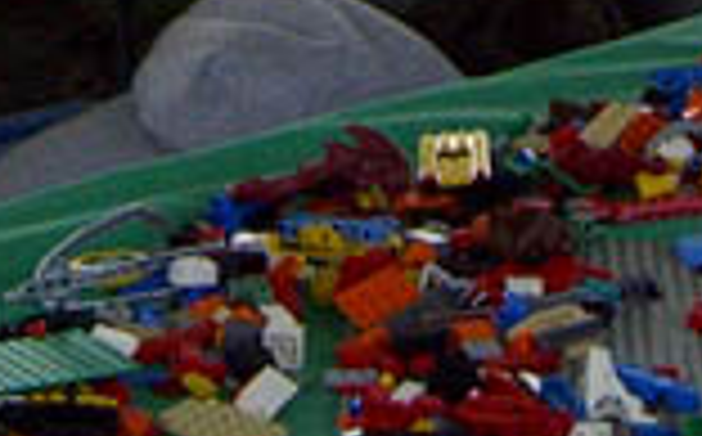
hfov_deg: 10.1
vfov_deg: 6.0
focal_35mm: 207
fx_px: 3955
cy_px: -697
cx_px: 405
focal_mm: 7.9
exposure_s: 1/1250
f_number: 4
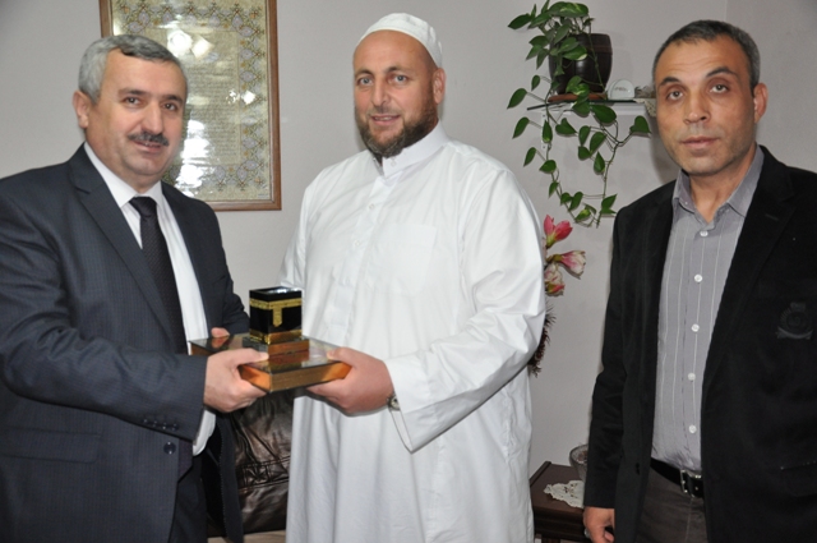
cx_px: 408
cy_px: 272
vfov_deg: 34.1
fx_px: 884
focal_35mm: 39
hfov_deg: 49.6
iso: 800
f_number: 4
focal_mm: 26
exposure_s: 1/60
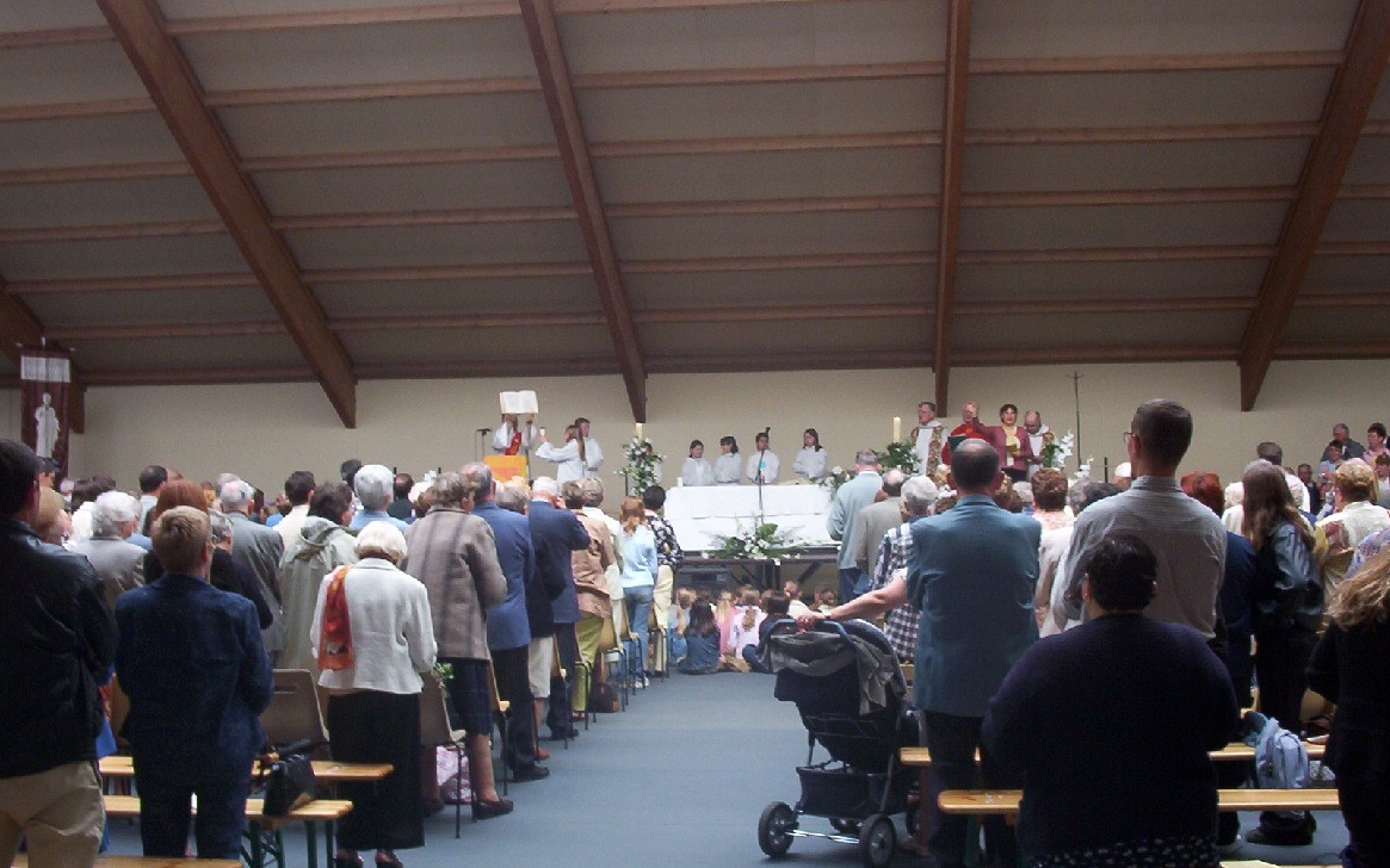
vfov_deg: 30.5
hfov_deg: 47.2
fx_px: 1591
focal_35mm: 42
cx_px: 693
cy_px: 424
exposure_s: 1/40.4
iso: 100
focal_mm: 6
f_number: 4.5
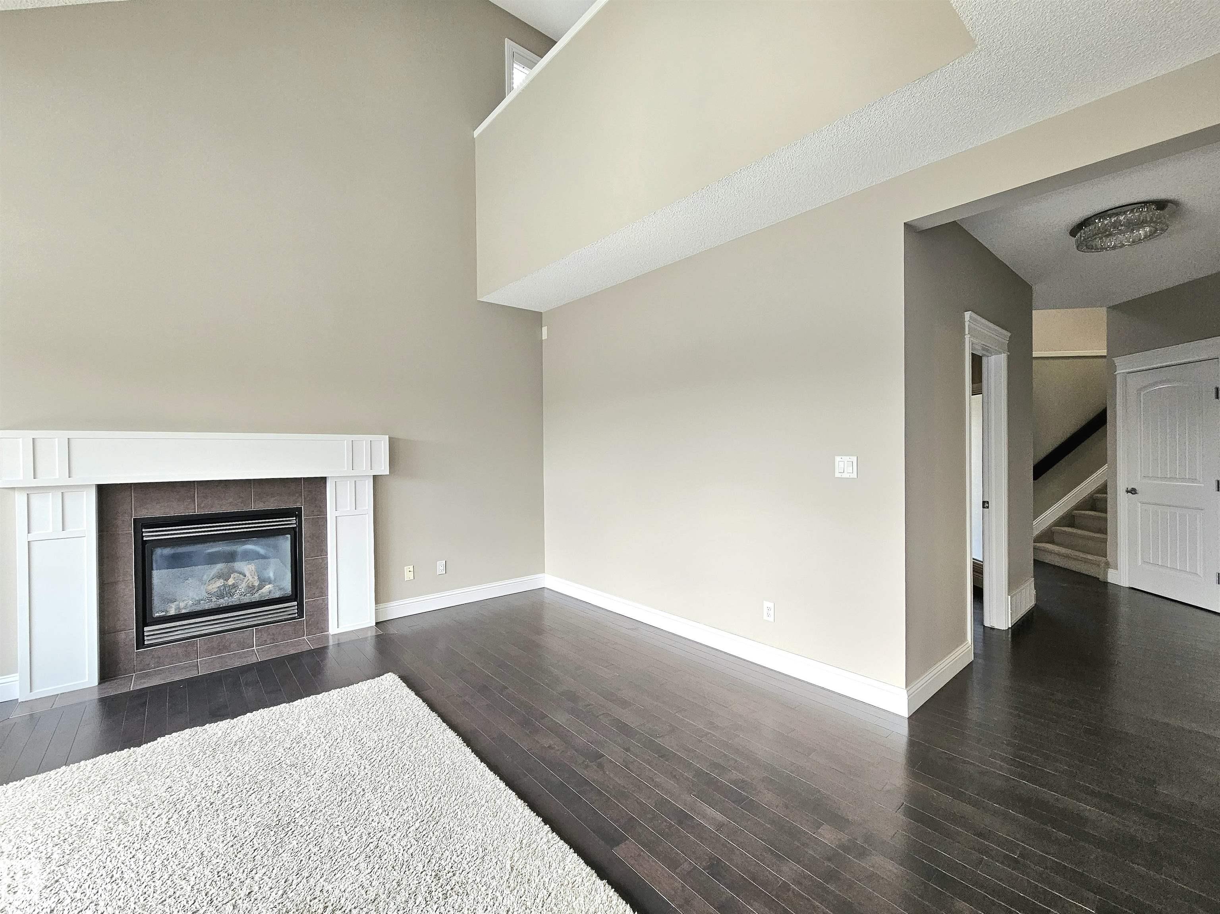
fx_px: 458
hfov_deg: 106.2
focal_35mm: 13
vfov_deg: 89.9
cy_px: 457
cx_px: 610
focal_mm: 2.2
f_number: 2.2
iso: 100
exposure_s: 1/77.5
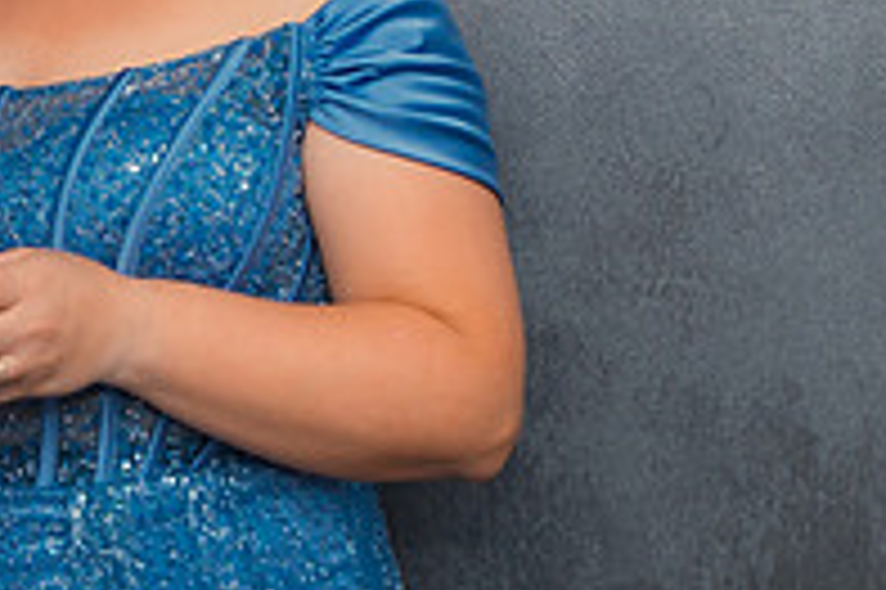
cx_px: 65
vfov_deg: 10.4
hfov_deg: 15.6
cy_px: -92
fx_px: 3197
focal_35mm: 130
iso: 500
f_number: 3.5
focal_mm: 38
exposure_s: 1/125
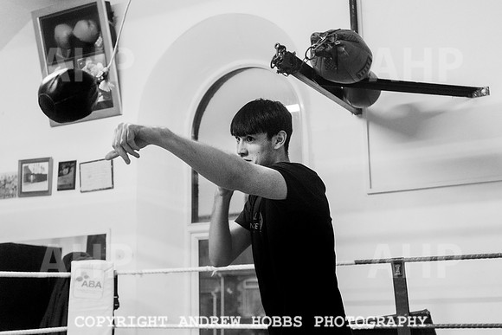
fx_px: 721
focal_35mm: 52
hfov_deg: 38.4
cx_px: 243
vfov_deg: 26.2
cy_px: 160
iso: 2000
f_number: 2.8
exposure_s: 1/800
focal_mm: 35
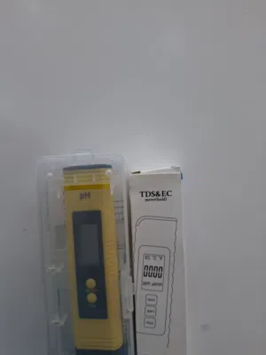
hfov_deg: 58.9
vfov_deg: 73.9
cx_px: 133
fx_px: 236
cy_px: 178
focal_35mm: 23
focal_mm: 5.54
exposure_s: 1/271
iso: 50
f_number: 1.8
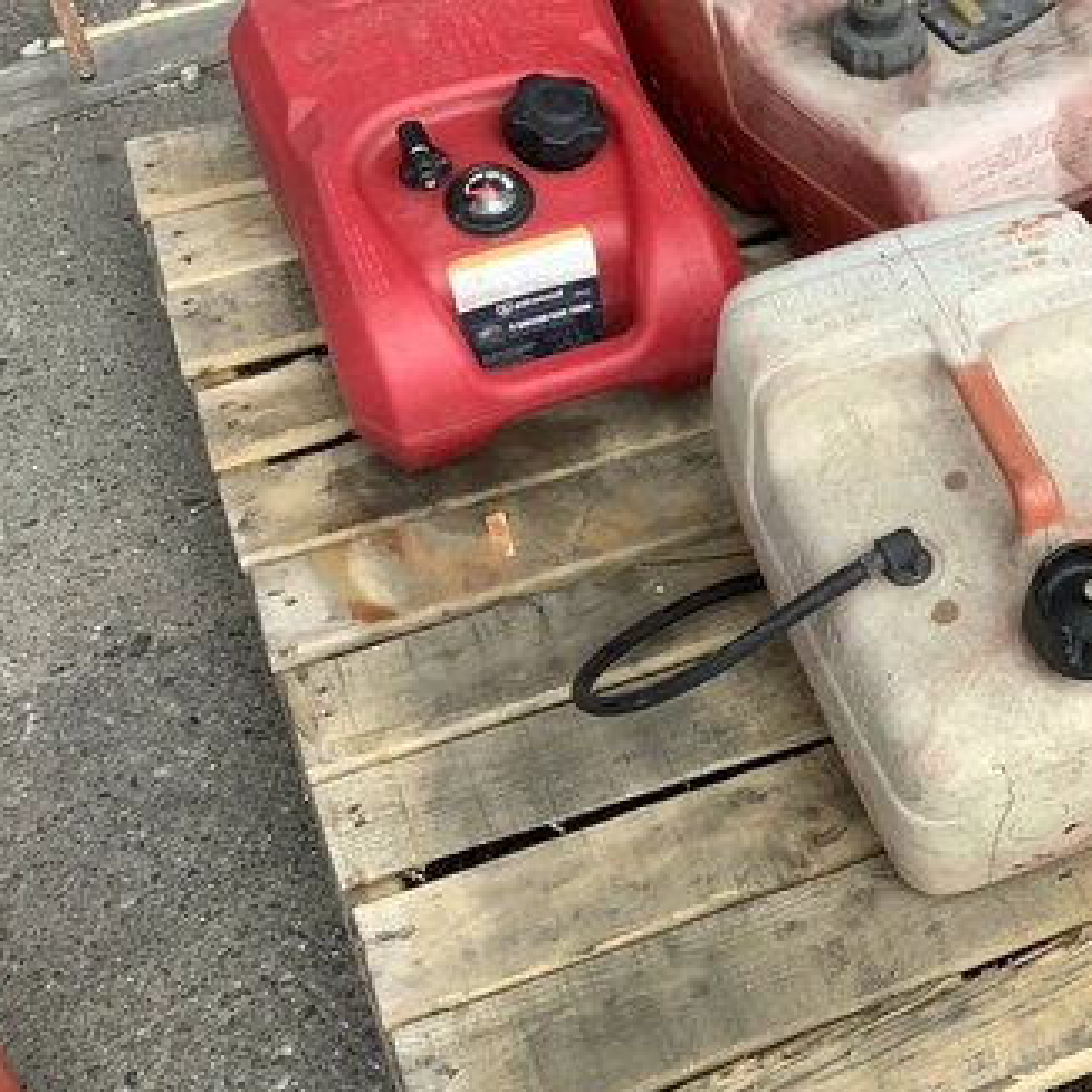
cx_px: 1005
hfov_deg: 26.3
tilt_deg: -46.0
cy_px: 353
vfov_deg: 27.1
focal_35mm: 63
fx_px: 2248
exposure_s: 1/488
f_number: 2.4
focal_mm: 3.3
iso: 25
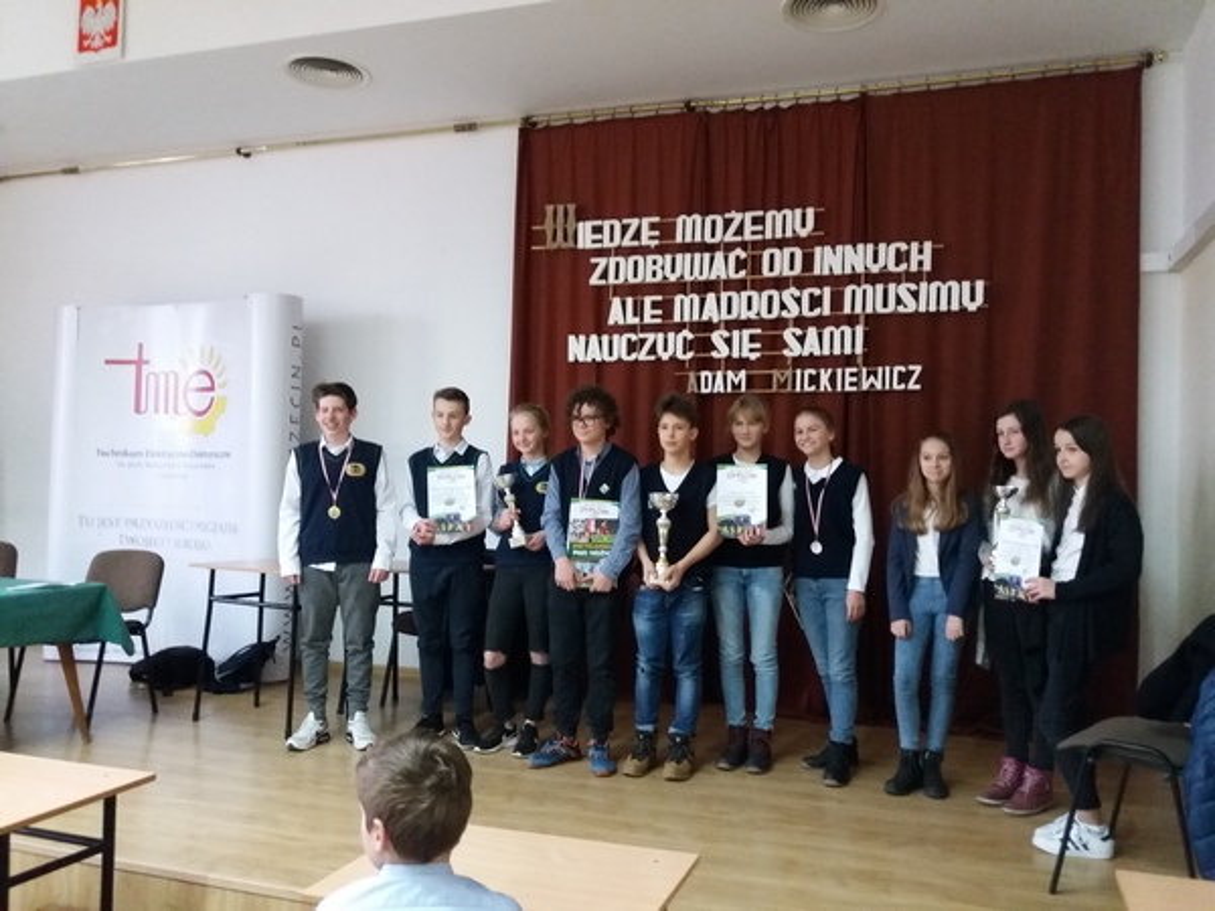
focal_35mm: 28
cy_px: 456
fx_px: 983
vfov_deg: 49.7
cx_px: 608
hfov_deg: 63.4
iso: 320
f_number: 1.9
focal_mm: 3.7
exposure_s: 1/17
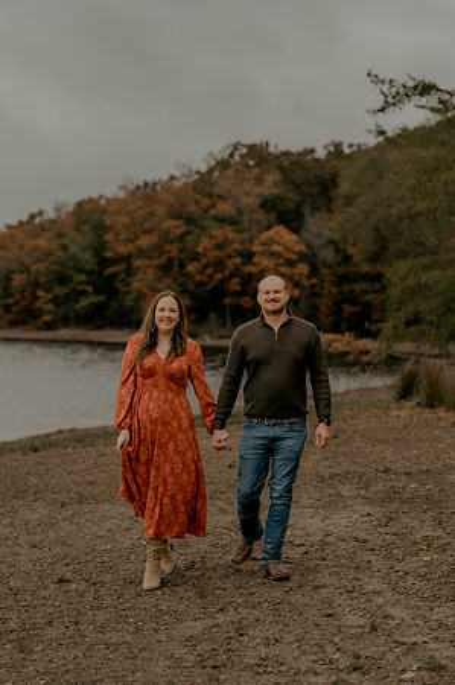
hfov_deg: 16.0
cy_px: 342
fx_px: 1615
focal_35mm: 85
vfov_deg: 23.9
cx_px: 228
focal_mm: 85
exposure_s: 1/160
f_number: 2.8
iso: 500
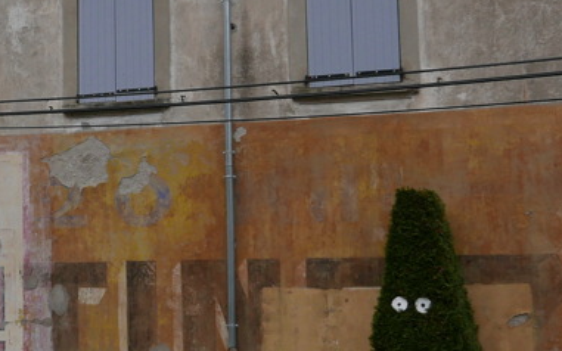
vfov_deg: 14.0
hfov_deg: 20.5
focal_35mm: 93
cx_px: -151
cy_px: 127
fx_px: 1424
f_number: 5.6
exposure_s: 1/200
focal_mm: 13
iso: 200
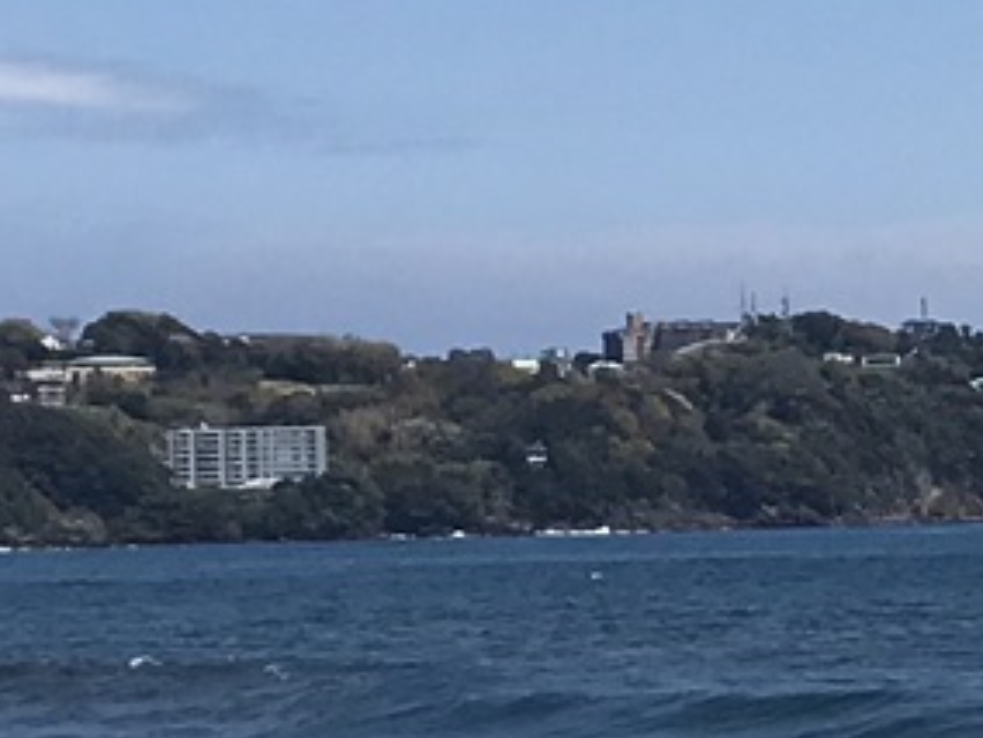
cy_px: 482
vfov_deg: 7.4
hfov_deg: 9.8
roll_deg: +0.9
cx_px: 554
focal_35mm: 202
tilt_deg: +1.7
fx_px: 5736
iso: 20
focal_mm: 3.99
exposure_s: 1/4167
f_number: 1.8
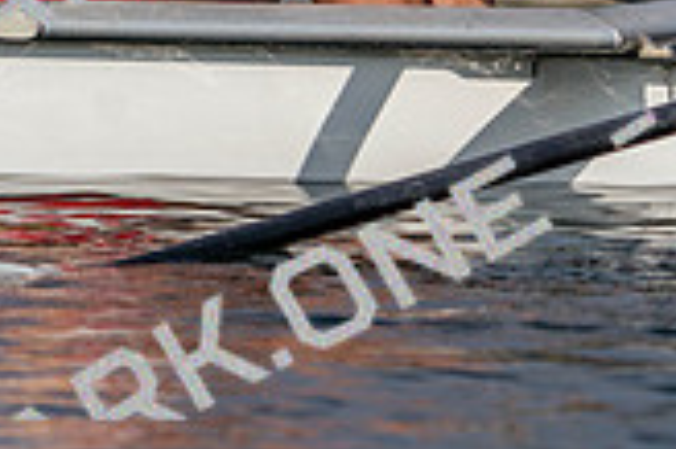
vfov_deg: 1.4
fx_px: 18552
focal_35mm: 989
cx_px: 392
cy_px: -286
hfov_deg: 2.1
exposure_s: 1/1600
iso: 125
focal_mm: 280
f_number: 5.6
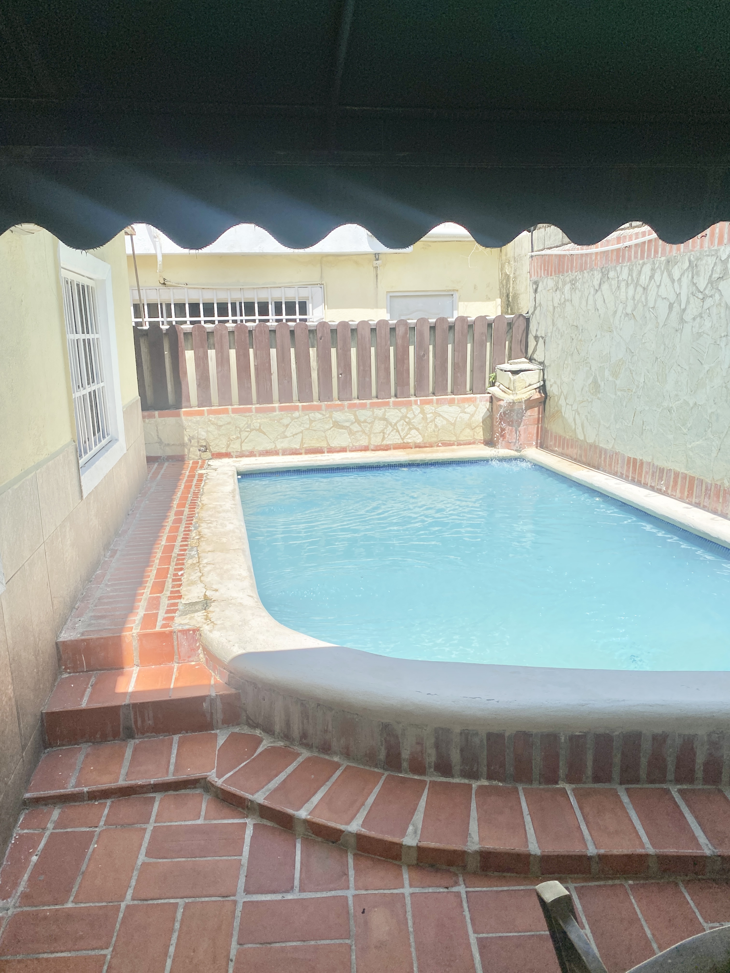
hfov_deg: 53.1
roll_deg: +2.1
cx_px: 365
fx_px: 731
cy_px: 486
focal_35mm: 26
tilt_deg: -11.8
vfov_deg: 67.3
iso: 32
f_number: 1.8
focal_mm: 4.25
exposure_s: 1/2571
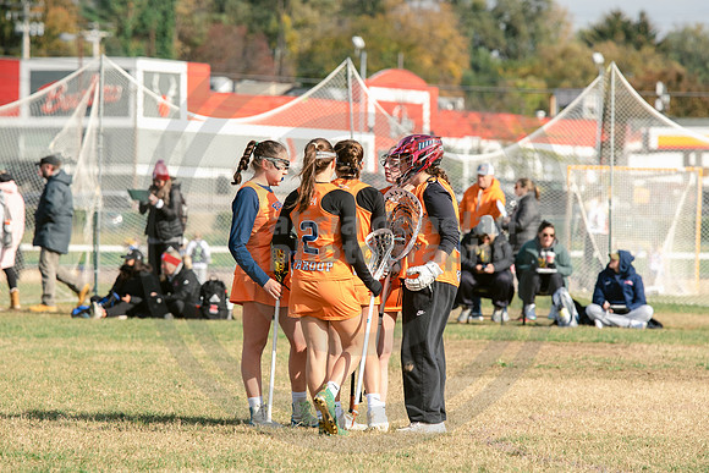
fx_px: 5457
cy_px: 221
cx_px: 343
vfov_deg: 5.0
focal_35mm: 277
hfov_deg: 7.4
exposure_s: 1/1600
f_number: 5
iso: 250
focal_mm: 200
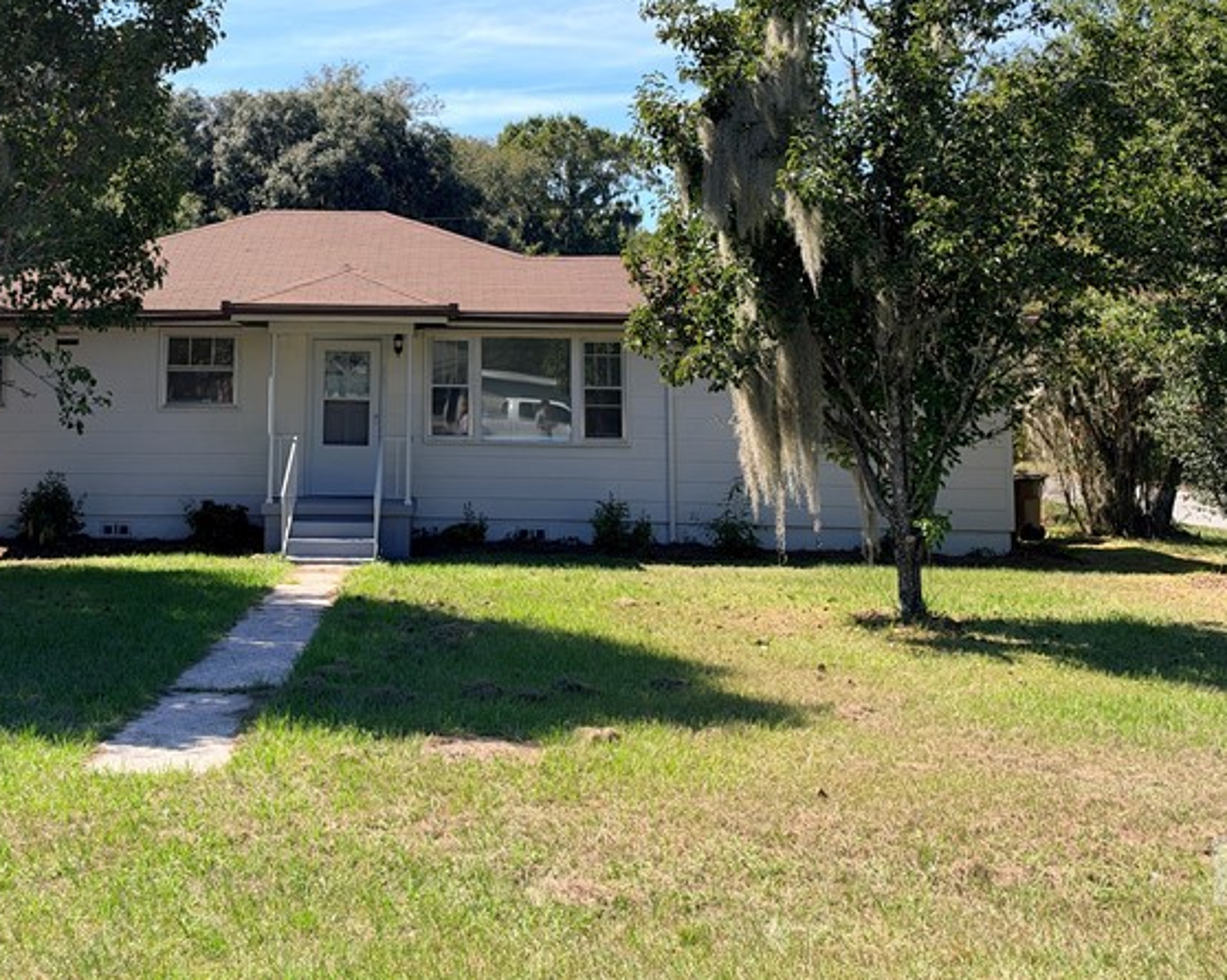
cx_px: 389
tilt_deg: +7.6
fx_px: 1561
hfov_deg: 42.2
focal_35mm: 43
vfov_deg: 33.9
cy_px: 202
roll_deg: +0.3
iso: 64
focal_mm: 6.93
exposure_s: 1/2667
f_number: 1.8
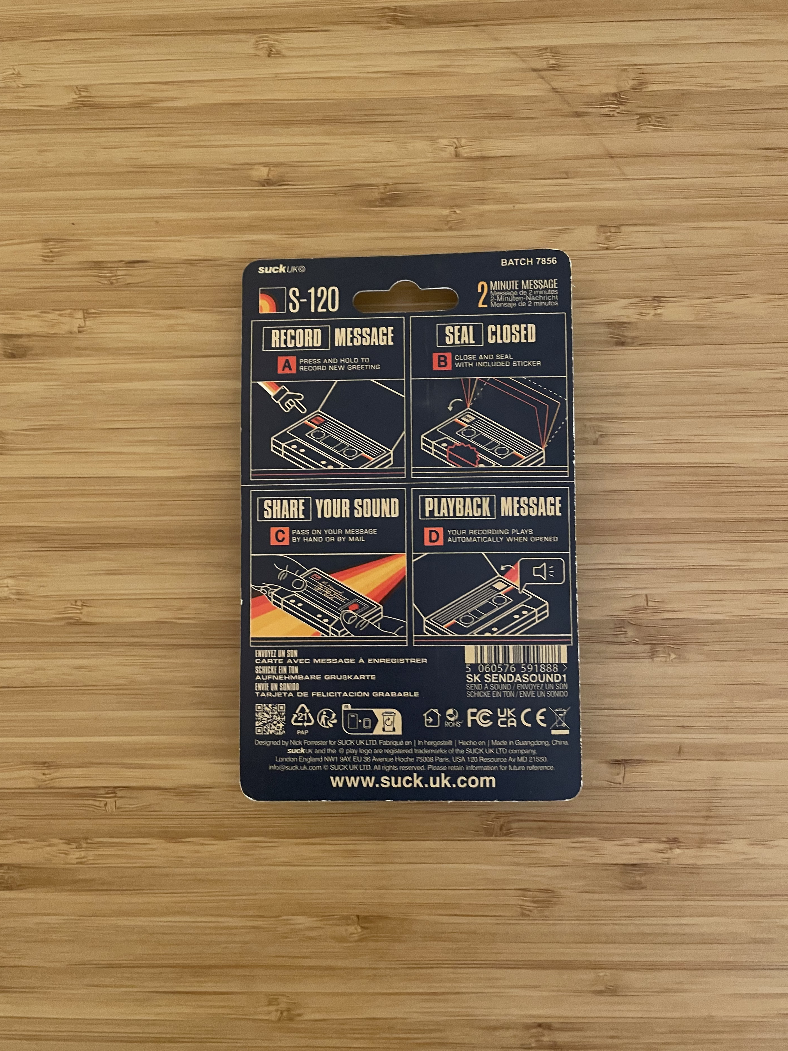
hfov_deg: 49.7
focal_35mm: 28
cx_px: 373
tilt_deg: -86.4
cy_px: 529
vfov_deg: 63.4
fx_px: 850
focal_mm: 4.2
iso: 800
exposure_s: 1/29
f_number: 1.6
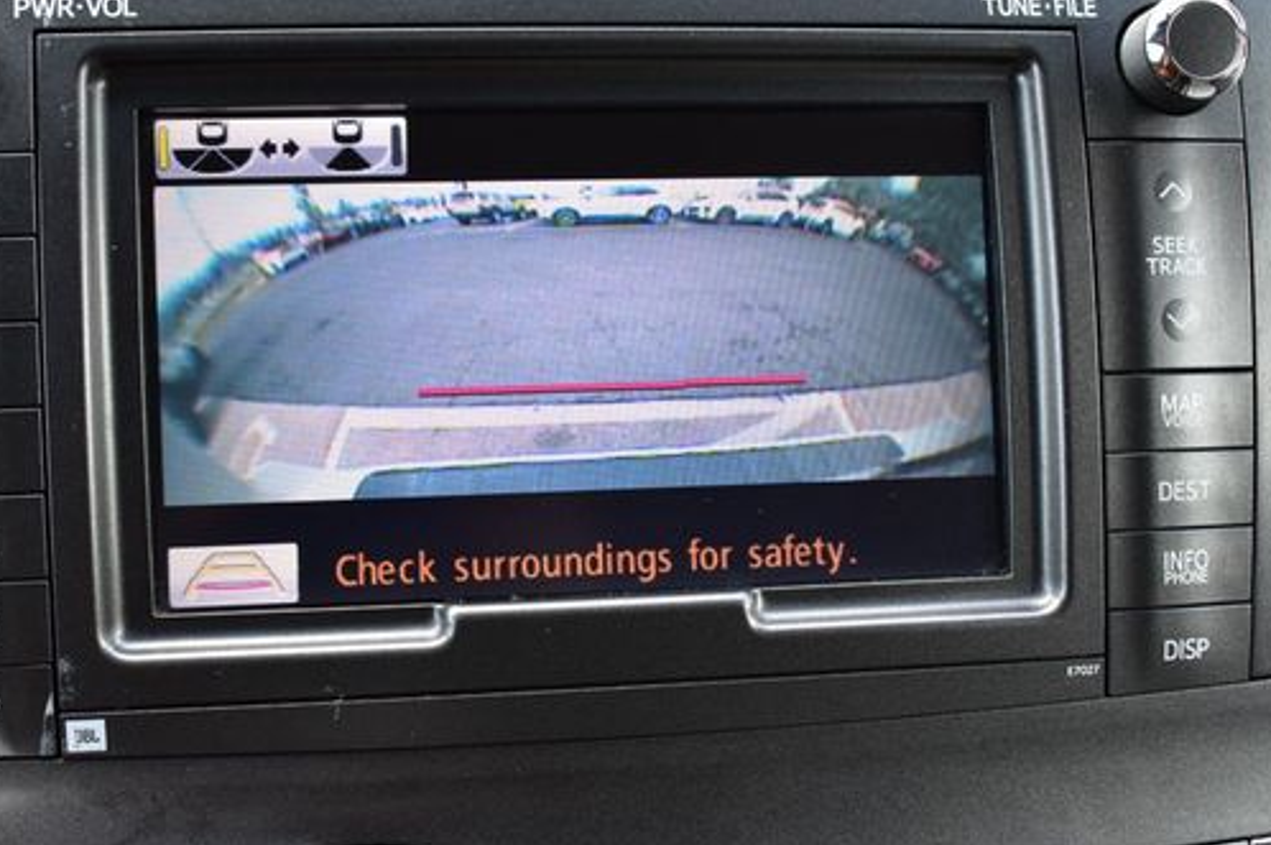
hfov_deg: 36.9
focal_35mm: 54
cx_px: 636
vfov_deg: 25.0
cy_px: 457
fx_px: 1905
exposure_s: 1/30
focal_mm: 28
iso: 400
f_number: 7.1
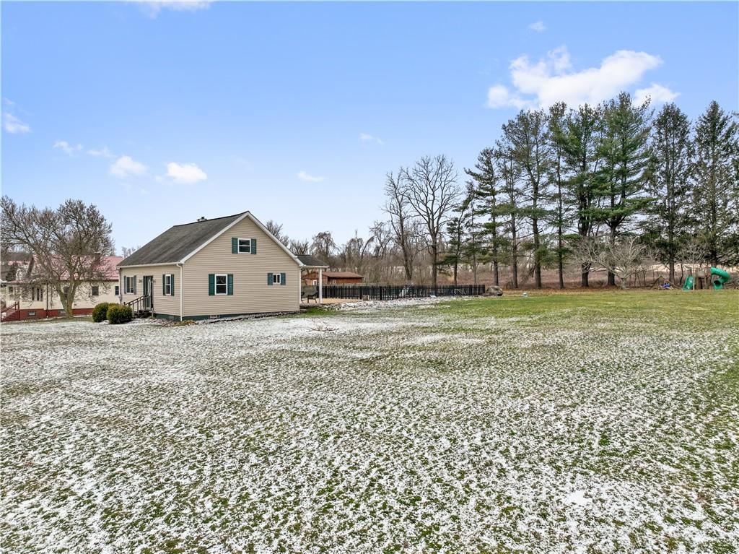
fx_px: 512
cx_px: 370
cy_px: 277
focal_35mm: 24
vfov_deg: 56.8
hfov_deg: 71.6
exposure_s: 1/1250
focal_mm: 12.29
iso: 110
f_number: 2.8
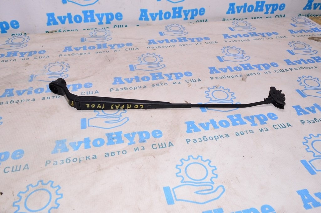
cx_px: 160
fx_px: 267
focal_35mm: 30
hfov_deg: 62.0
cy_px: 106
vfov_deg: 43.5
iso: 1600
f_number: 8
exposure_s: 1/125
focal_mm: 20
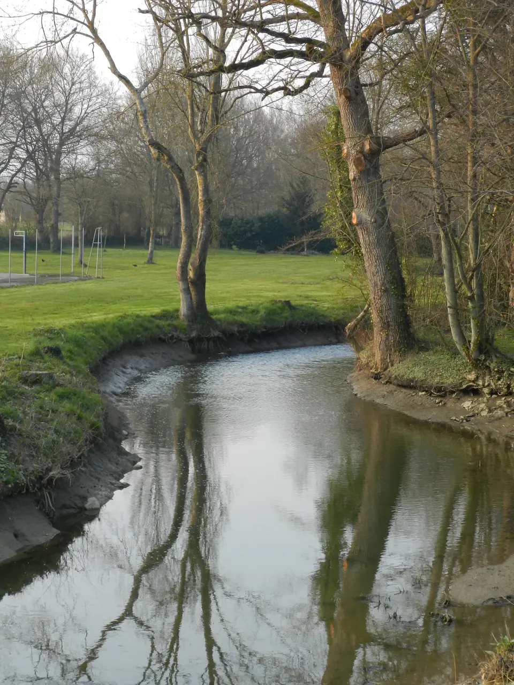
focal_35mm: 76
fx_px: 1505
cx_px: 257
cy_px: 342
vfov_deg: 25.7
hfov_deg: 19.4
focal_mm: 13.5
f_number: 5.6
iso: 160
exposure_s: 1/60
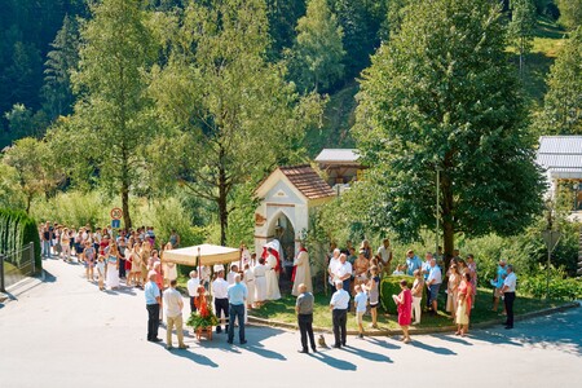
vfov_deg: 37.9
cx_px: 291
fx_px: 566
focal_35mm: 35
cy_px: 194
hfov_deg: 54.4
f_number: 3.5
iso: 100
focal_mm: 35
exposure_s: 1/320
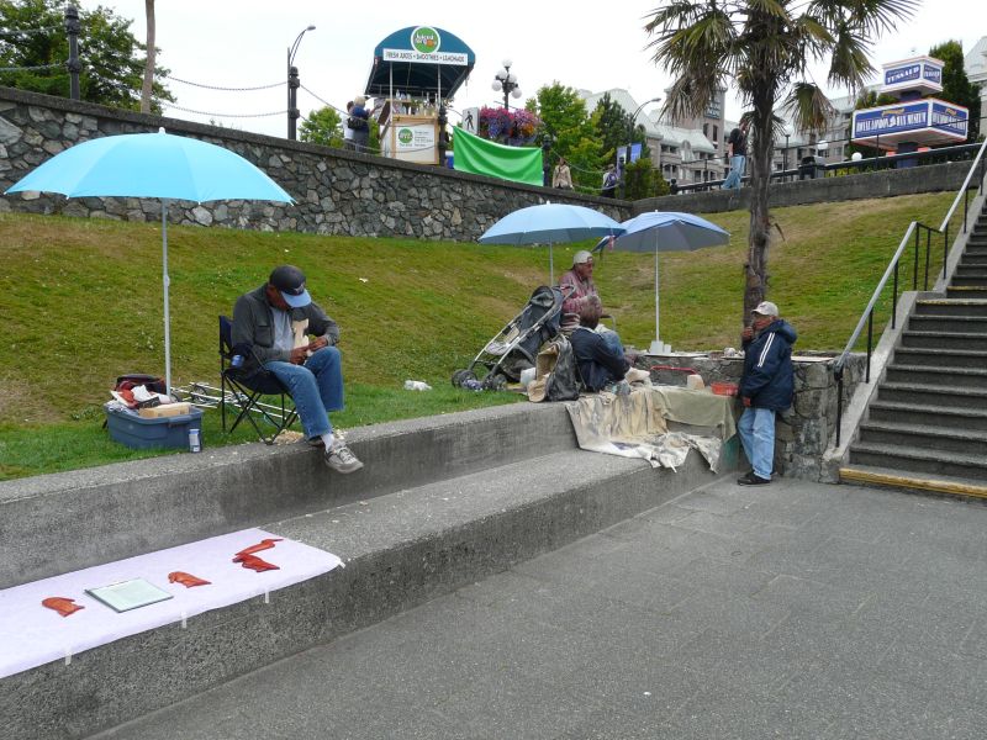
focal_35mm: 29
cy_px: 370
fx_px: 827
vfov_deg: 48.2
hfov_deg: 61.7
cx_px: 494
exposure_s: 1/200
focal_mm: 4.7
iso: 100
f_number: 4.5
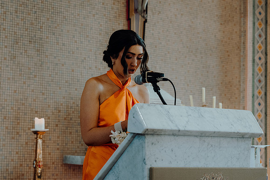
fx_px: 653
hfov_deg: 23.4
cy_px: 90
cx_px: 135
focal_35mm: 87
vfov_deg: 15.7
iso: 2000
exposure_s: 1/200
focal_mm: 58
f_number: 3.5
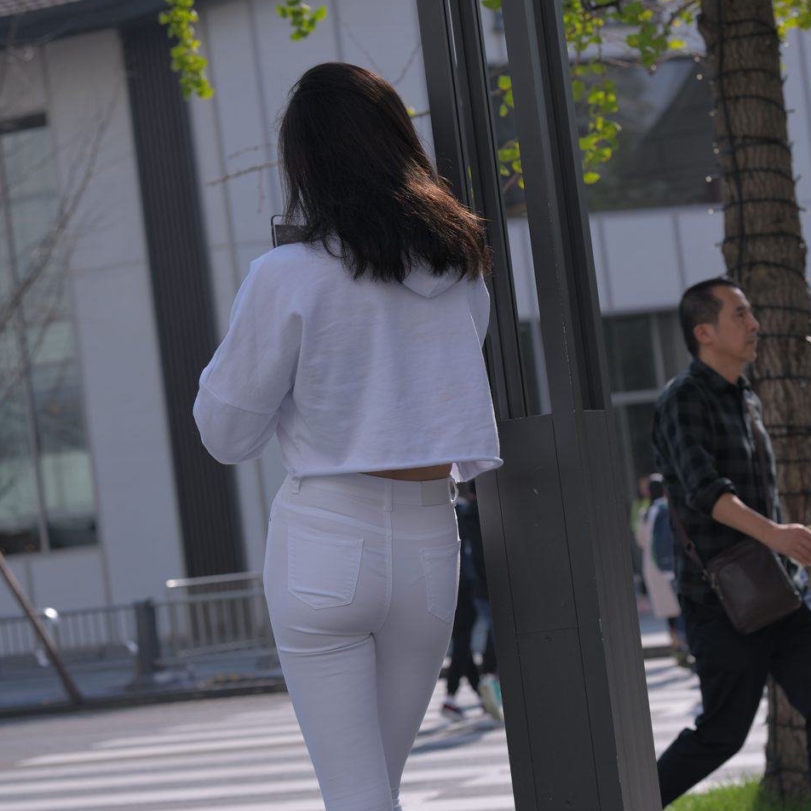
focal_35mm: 96
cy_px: 540
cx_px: 432
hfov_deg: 18.1
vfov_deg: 18.1
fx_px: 2545
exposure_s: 1/1000
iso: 140
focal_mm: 70
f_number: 5
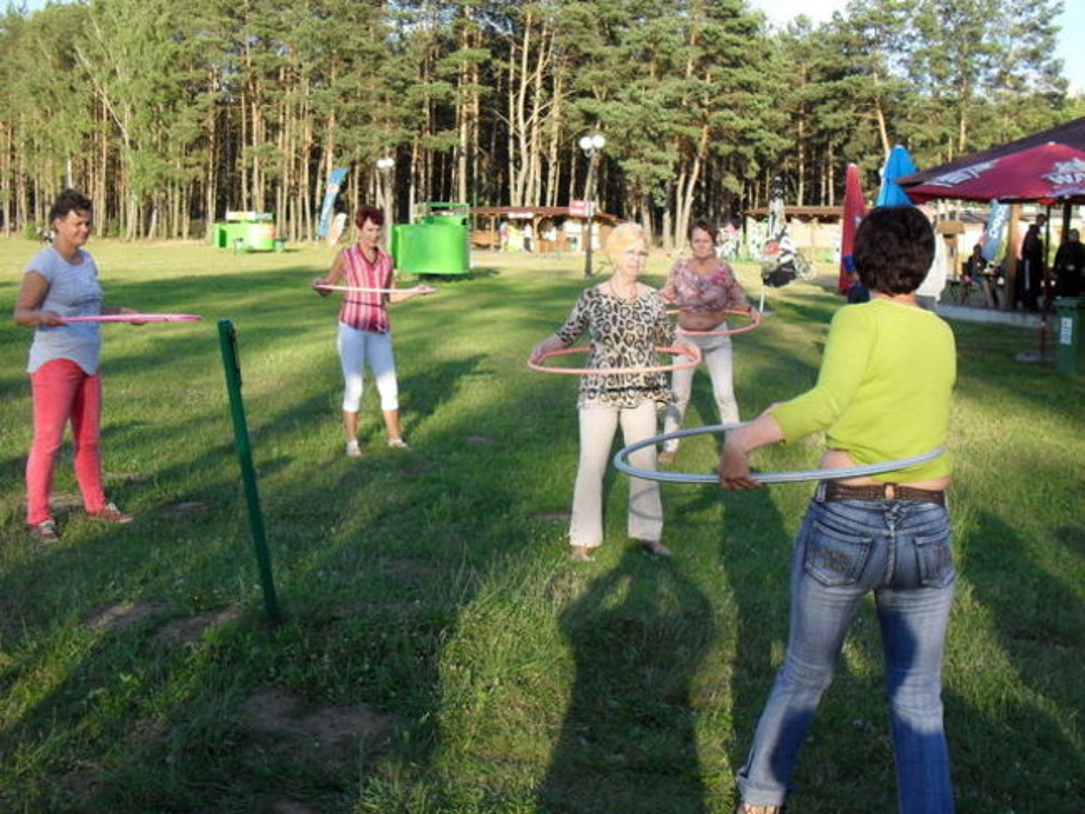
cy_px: 407
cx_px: 542
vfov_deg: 37.7
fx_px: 1192
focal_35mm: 38
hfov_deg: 49.0
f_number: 2.8
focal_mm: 6.3
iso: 80
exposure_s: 1/350
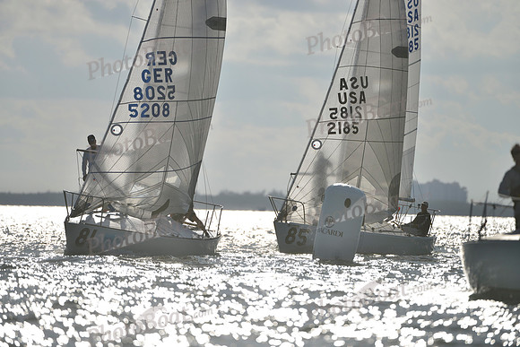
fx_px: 5779
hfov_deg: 5.2
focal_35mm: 400
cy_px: 174
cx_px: 260
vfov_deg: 3.4
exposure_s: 1/6400
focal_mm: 400
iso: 200
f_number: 4
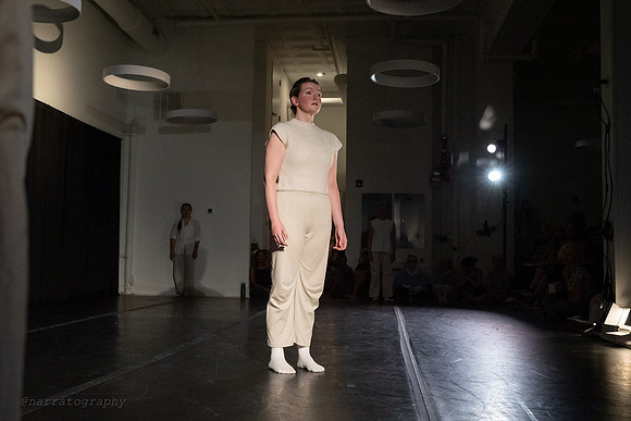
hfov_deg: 47.0
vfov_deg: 32.3
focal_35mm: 41
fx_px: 726
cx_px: 294
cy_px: 205
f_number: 5
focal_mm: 36
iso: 6400
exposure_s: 1/500
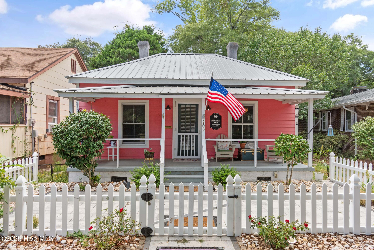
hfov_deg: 73.7
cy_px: 125
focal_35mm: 24
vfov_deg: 53.1
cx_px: 187
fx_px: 249
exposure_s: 1/60
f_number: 5.3
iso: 100
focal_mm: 16
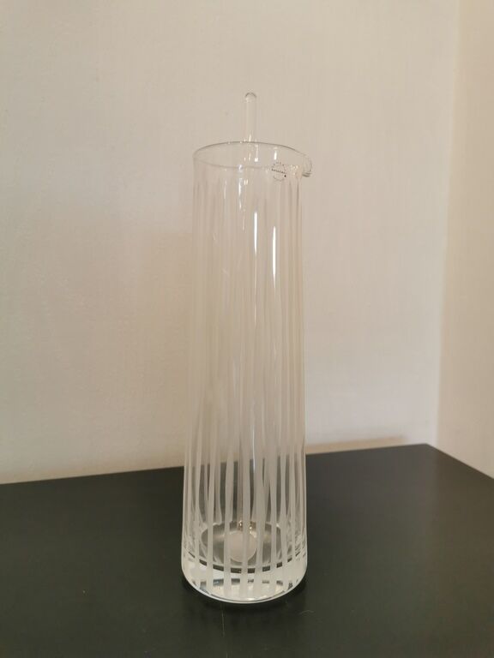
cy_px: 329
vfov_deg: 65.3
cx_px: 247
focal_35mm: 27
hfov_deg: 51.4
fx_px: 514
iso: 125
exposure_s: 1/100
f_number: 1.8
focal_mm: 5.58
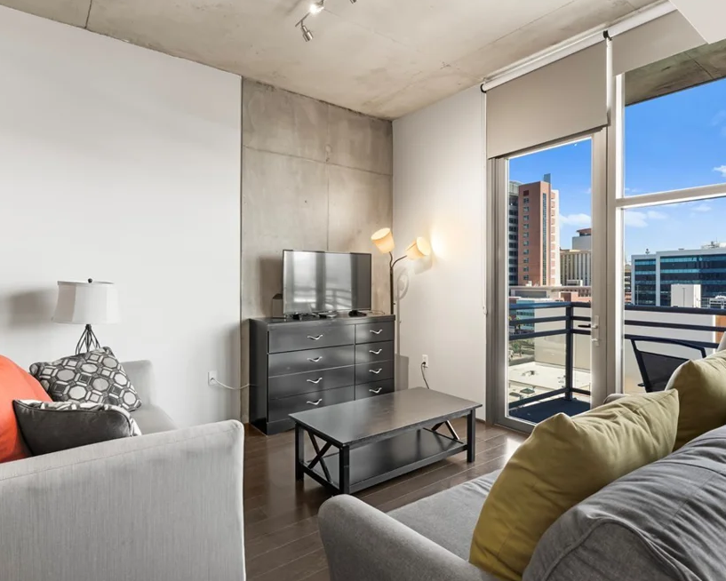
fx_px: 430
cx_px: 355
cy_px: 285
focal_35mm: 20
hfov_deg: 80.3
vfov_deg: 68.1
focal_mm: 17
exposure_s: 1/13
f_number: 8
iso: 400
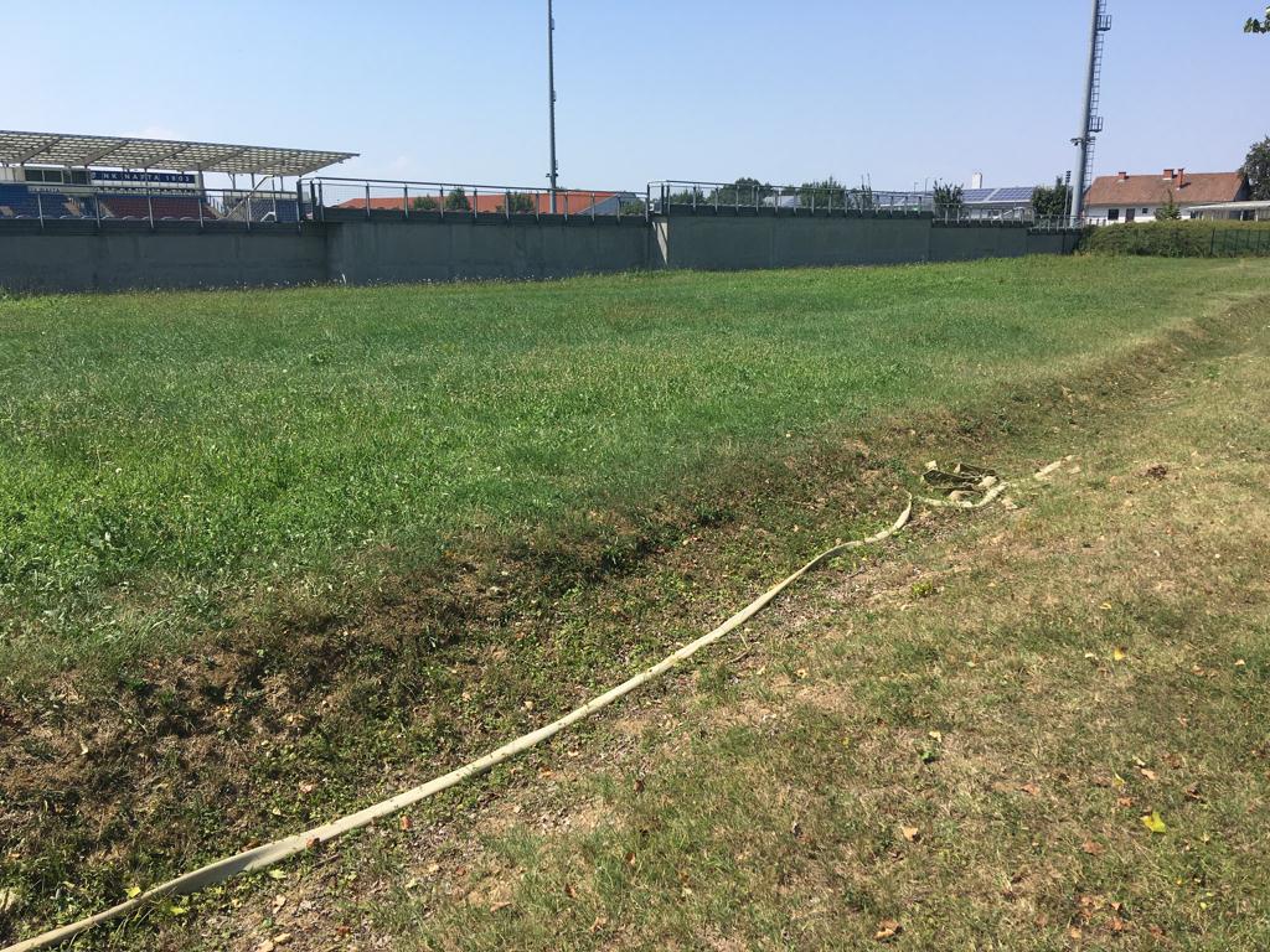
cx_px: 635
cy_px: 476
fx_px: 1064
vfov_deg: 48.2
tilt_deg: -13.8
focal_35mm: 29
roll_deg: +0.0
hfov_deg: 61.7
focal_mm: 4.15
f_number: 2.2
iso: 25
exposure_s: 1/1789
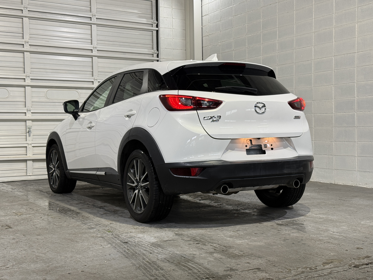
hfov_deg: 39.7
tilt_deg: -1.3
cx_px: 186
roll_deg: +0.1
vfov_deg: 30.3
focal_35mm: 48
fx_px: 517
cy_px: 140
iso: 64
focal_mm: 6.76
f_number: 1.78
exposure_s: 1/60
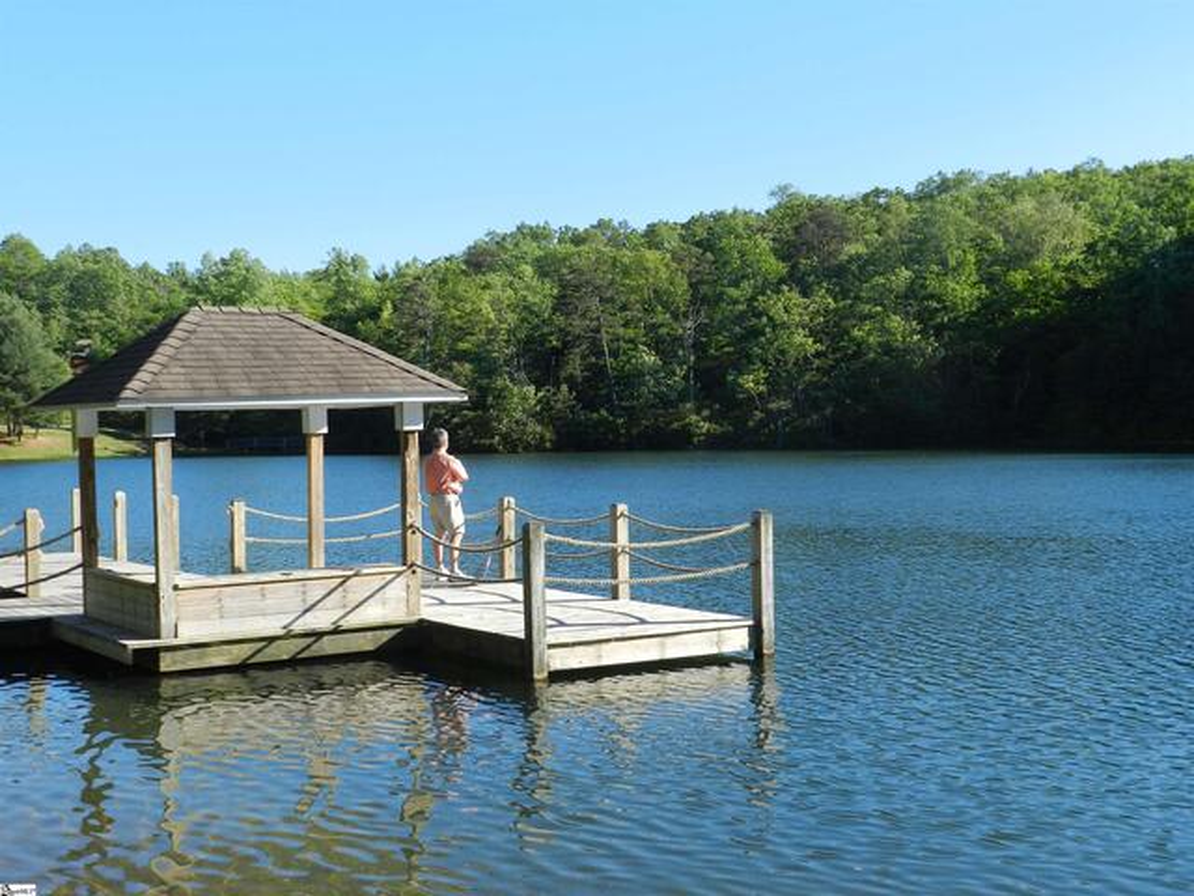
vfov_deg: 31.5
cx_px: 597
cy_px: 448
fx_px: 1587
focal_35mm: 46
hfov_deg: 41.2
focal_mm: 8.1
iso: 160
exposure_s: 1/500
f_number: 4.2
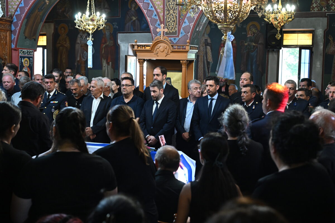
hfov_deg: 42.7
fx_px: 428
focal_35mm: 46
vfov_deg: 29.2
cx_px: 168
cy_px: 112
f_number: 4
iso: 4000
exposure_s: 1/200
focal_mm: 46
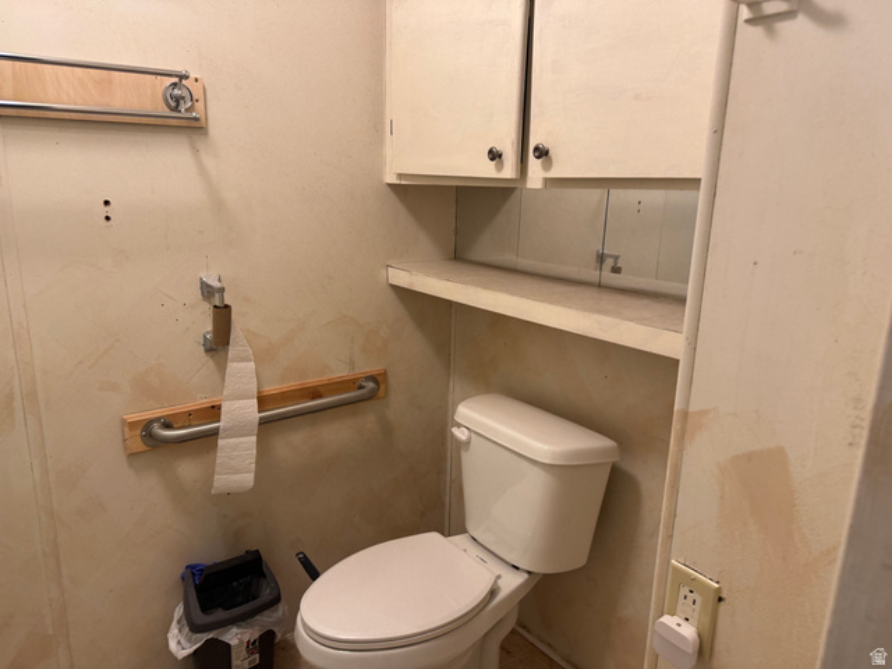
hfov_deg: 71.6
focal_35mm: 24
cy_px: 334
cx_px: 446
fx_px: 618
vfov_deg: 56.8
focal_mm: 6.76
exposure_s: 1/60
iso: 160
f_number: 1.78
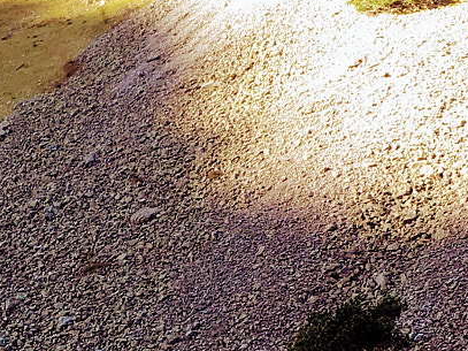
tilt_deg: +5.5
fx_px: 1541
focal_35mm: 114
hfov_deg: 17.0
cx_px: 31
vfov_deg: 12.7
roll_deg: -1.8
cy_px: 406
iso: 25
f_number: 2.2
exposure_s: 1/106
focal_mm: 4.15
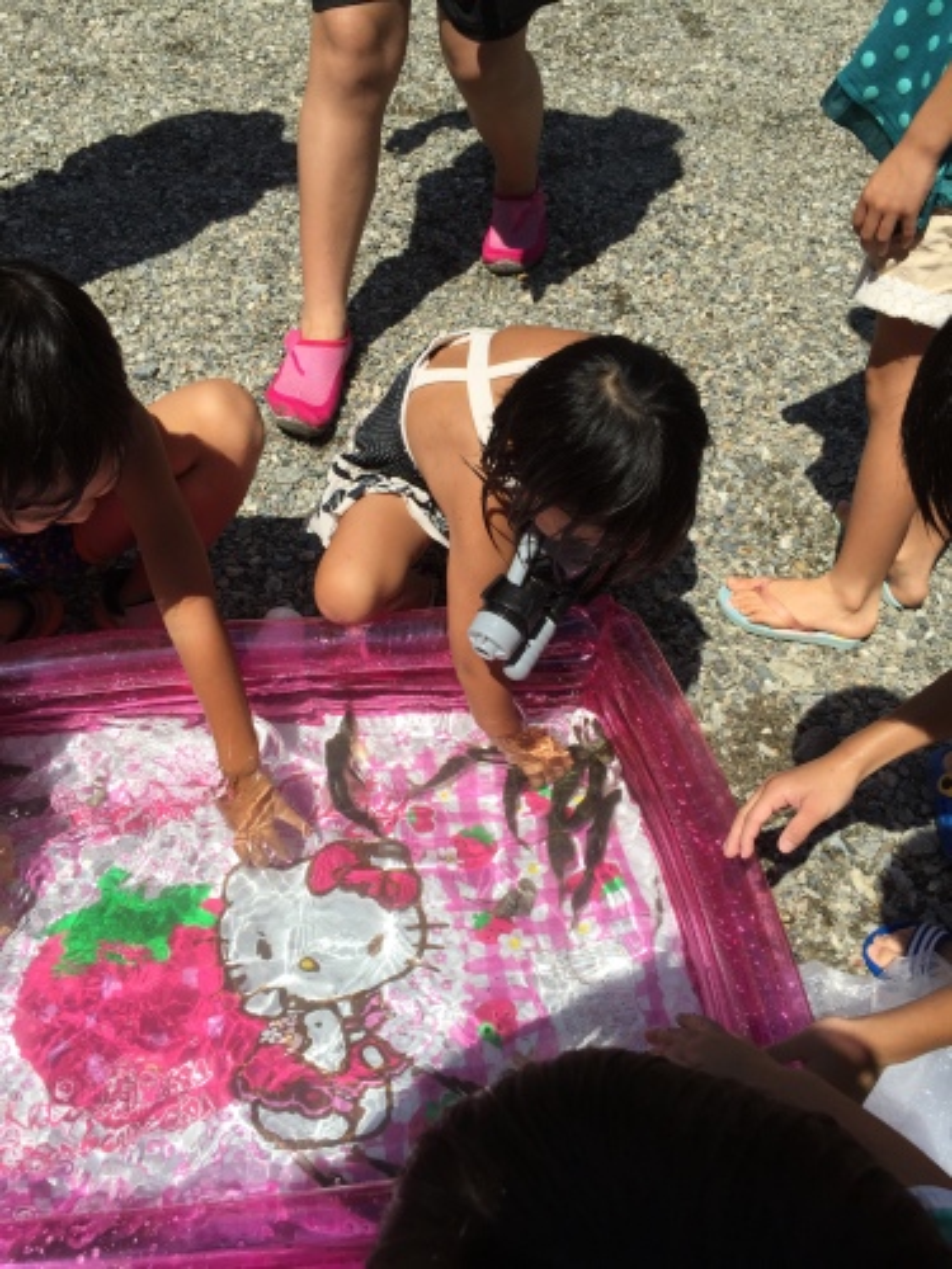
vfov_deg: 61.7
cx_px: 476
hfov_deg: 48.2
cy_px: 634
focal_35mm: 29
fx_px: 1063
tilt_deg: -45.5
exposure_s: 1/3049
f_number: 2.2
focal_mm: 4.15
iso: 32
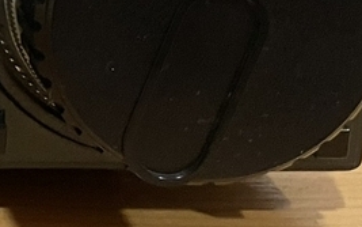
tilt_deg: -11.4
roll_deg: +0.7
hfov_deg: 14.5
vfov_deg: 10.1
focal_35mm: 124
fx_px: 1224
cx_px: -320
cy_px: -154
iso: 500
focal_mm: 4.2
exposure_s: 1/25
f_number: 1.6
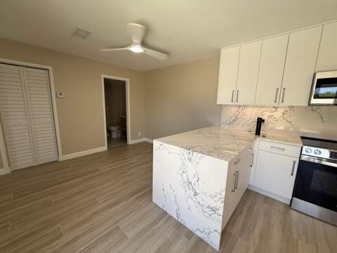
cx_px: 168
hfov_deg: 102.1
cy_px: 126
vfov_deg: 85.7
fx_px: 136
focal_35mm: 14
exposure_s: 1/120
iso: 64
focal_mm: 2.22
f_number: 2.2
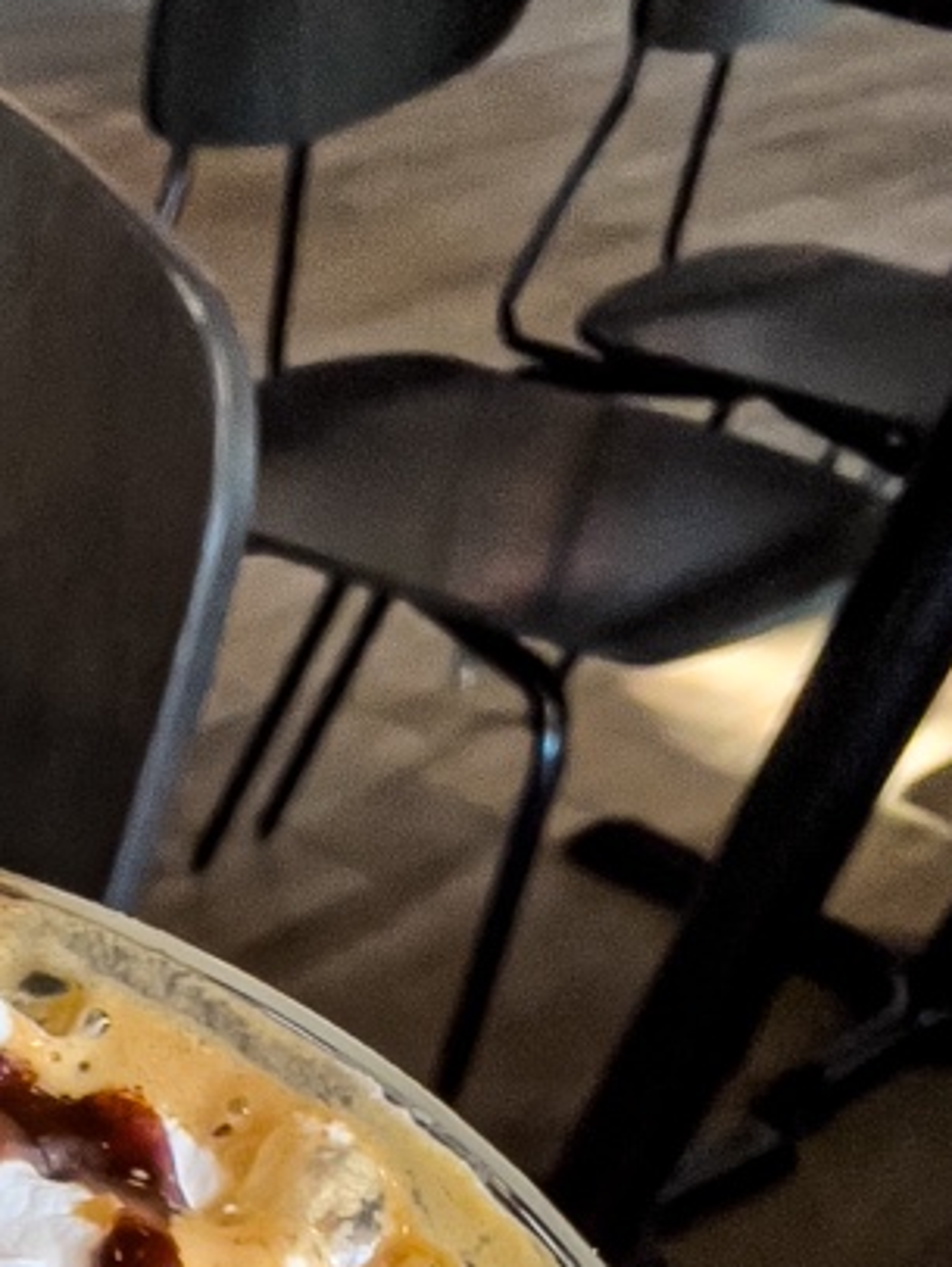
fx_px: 1758
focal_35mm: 48
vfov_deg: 29.4
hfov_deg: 24.8
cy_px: 1757
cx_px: -395
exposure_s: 1/120
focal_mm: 1.57
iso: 64
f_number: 1.8
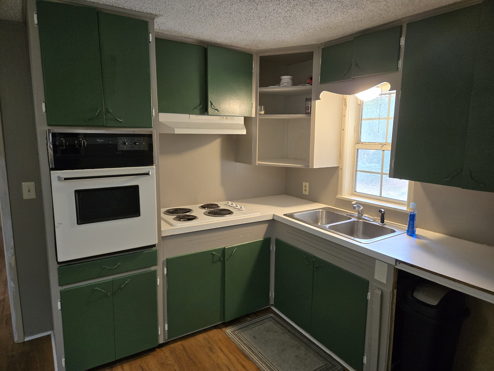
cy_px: 186
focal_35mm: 23
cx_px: 247
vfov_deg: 58.9
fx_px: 328
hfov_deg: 73.9
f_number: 1.8
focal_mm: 5.4
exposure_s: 1/120
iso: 400
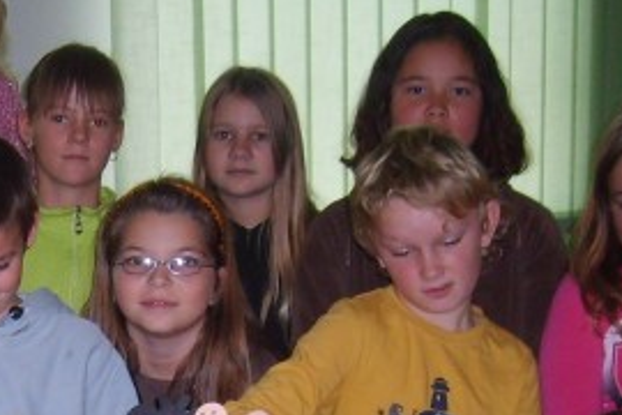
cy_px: 595
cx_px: -16
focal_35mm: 108
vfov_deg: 12.2
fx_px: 1866
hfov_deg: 18.4
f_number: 2.8
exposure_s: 1/45
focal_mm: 5.8
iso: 100
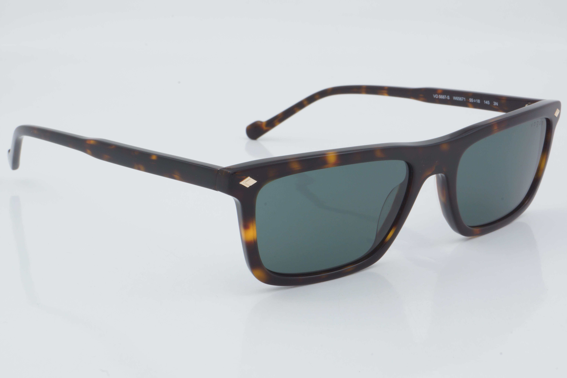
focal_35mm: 75
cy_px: 189
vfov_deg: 18.2
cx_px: 284
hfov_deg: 27.0
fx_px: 1181
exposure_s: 1/3
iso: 100
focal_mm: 50
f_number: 32
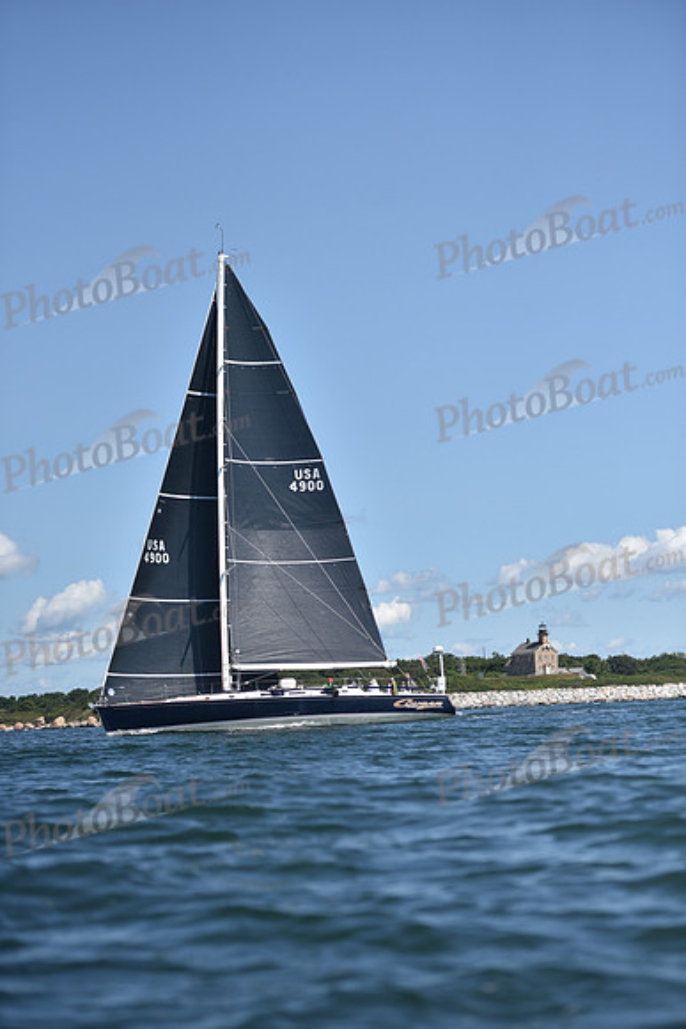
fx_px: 2628
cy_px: 514
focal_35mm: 92
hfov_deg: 14.9
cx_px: 343
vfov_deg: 22.1
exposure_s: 1/8000
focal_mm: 92
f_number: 3.2
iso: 250
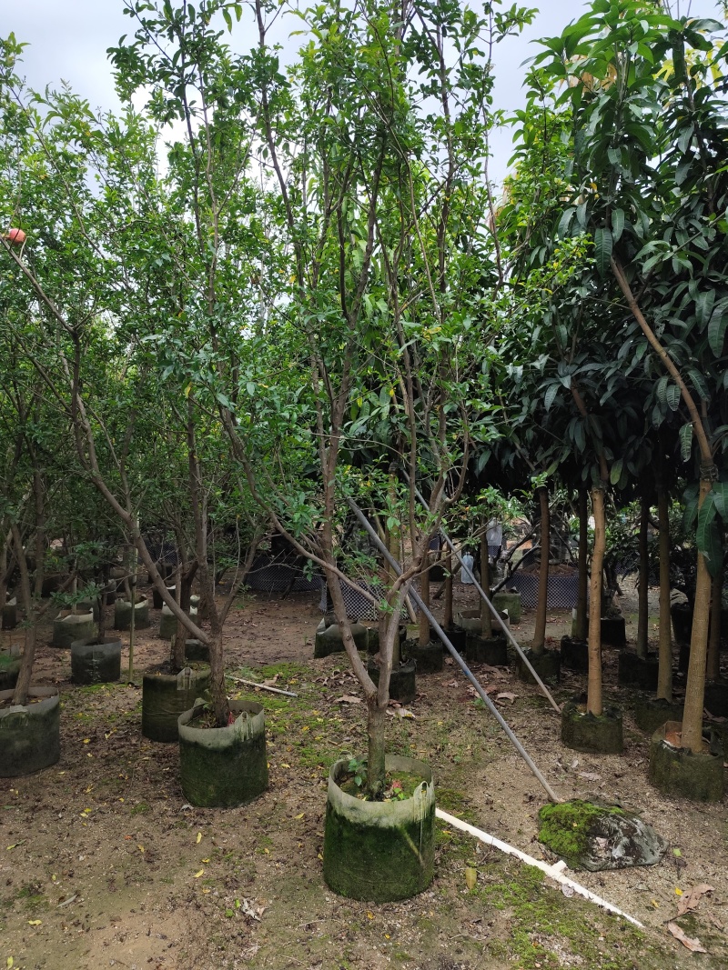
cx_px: 364
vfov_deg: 73.9
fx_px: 645
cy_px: 485
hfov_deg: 58.9
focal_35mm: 23
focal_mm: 6.19
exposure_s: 1/810
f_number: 1.65
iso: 50
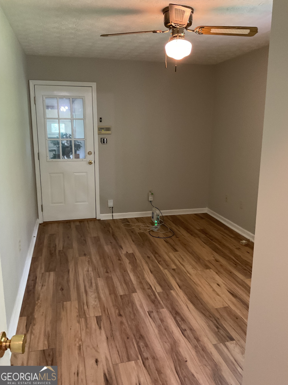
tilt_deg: -14.6
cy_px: 192
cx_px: 144
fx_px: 322
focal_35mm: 29
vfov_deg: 61.7
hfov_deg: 48.2
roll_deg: -0.3
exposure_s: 1/30
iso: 320
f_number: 1.8
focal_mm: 3
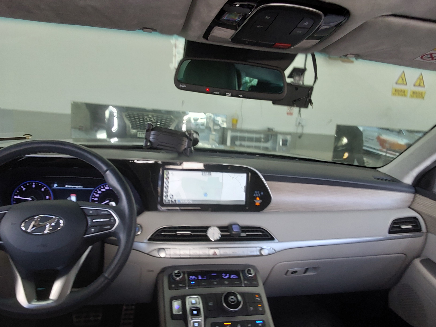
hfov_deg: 63.4
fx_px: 353
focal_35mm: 28
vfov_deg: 49.7
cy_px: 164
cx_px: 218
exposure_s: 1/60
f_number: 1.9
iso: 64
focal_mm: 2.91
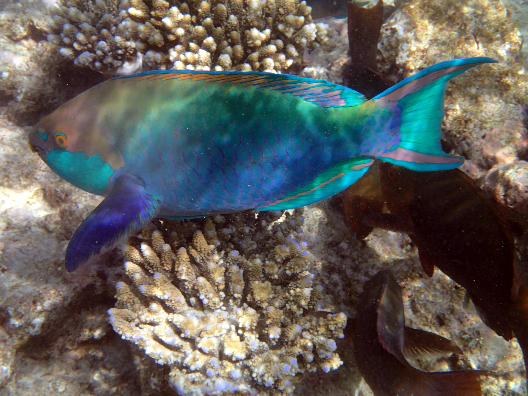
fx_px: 656
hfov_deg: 43.9
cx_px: 264
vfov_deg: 33.6
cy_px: 198
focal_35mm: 43
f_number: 4
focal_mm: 7.86
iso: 100
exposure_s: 1/400
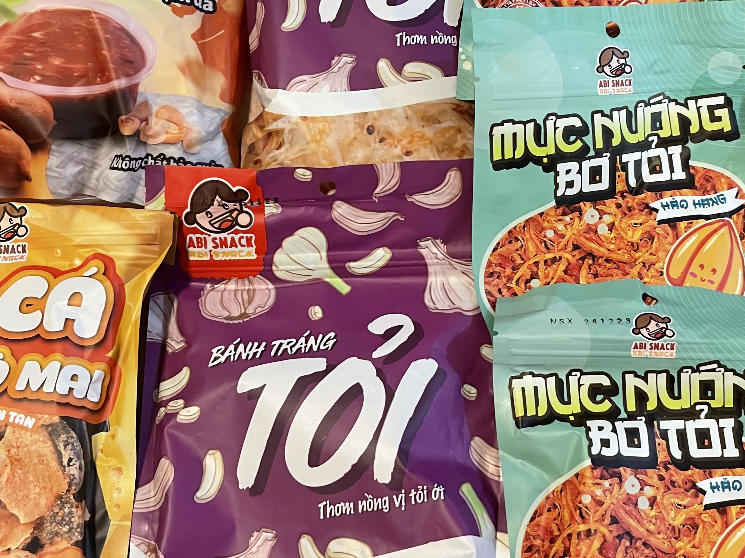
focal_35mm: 44
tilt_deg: -75.8
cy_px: 195
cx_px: 421
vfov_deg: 32.6
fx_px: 947
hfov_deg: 42.9
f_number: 1.6
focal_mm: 5.1
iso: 500
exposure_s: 1/50
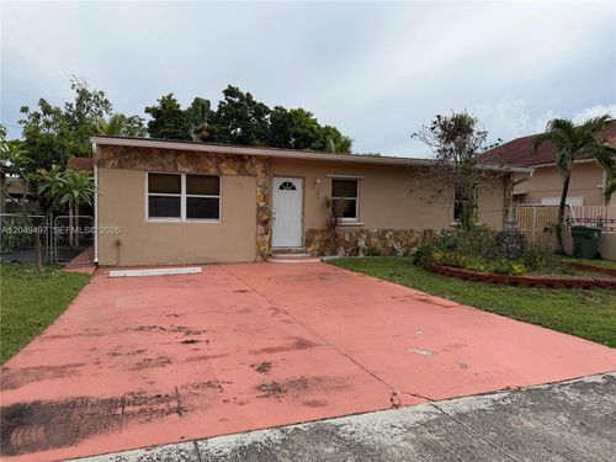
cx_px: 308
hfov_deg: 71.6
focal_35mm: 24
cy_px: 231
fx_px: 427
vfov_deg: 56.8
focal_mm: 6.76
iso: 80
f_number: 1.78
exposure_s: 1/6173
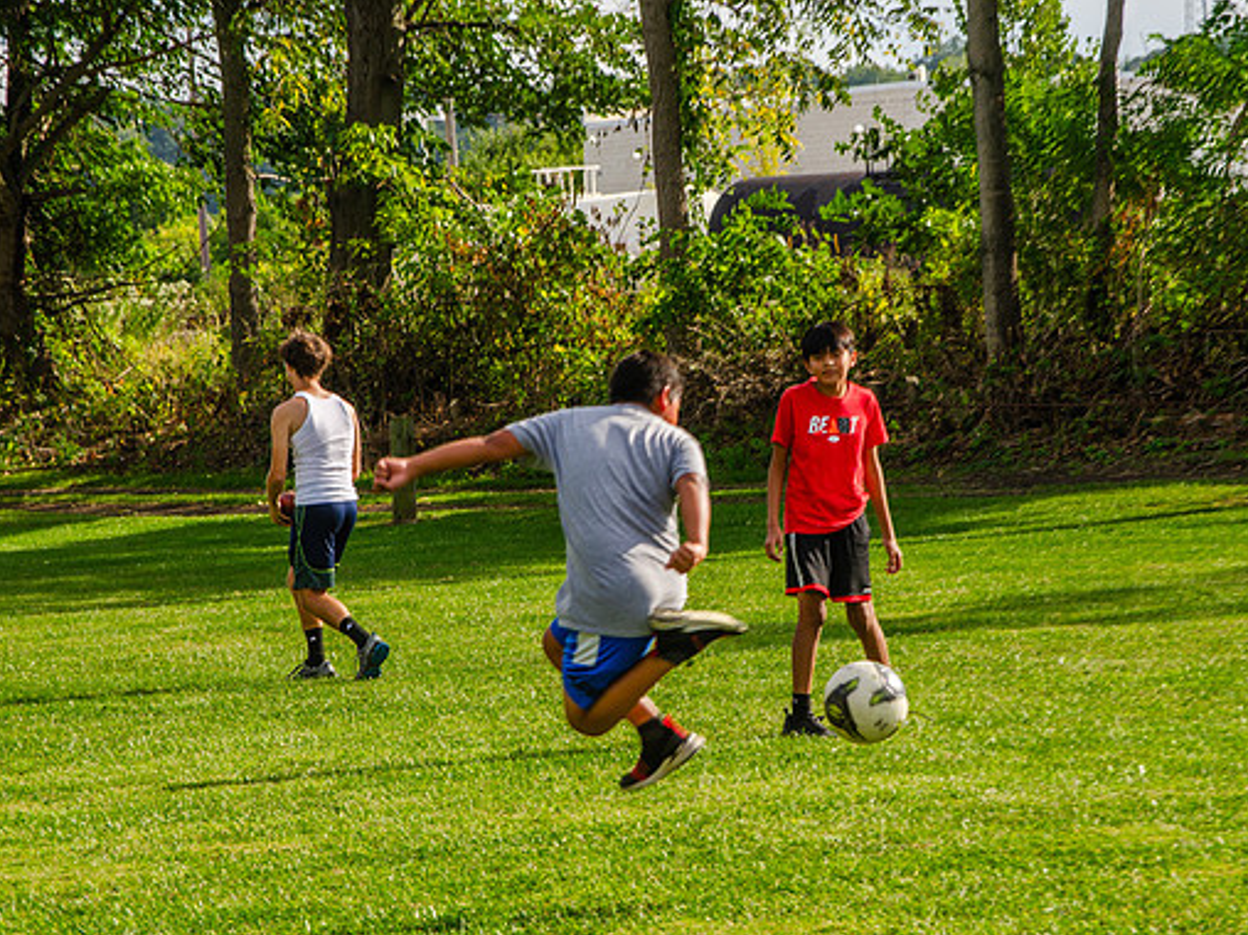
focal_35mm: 191
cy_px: 468
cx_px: 633
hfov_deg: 10.4
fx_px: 6884
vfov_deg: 7.8
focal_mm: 116
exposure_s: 1/250
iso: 125
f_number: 8
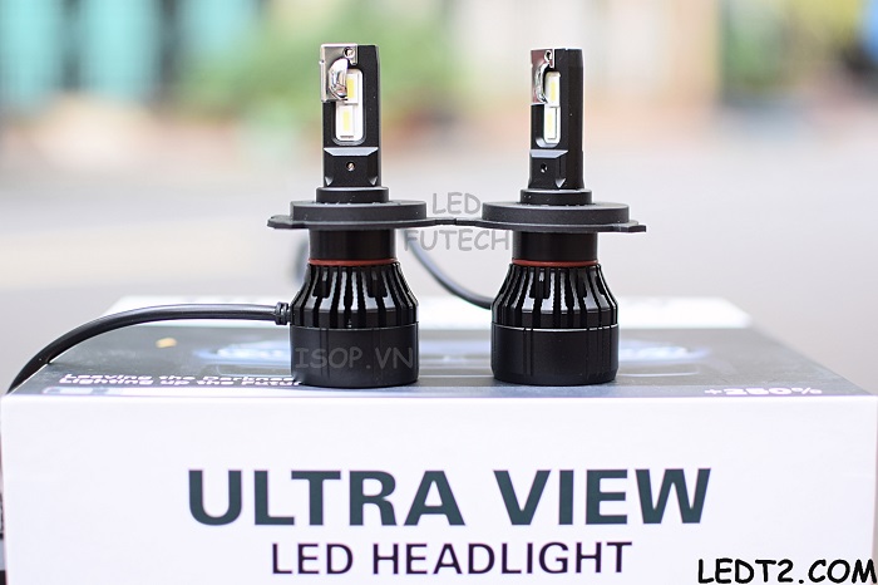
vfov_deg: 25.7
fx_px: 1280
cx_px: 439
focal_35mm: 52
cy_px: 292
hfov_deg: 37.9
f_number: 1.8
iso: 320
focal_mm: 35
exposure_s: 1/400
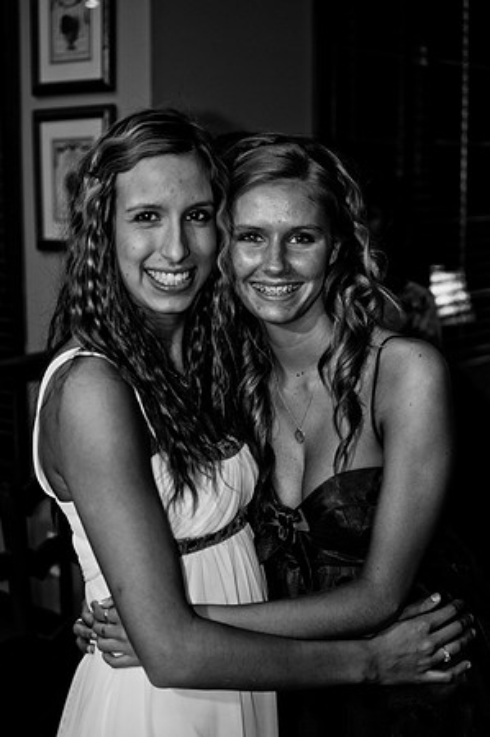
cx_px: 245
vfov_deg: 37.9
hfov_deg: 25.7
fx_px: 1074
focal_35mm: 52
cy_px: 368
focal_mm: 35
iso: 400
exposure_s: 1/60
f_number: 2
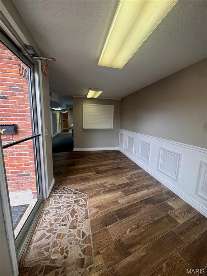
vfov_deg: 102.1
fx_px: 112
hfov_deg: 85.7
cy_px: 138
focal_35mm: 14
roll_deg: -1.4
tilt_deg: -9.9
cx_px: 104
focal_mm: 2.22
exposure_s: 1/120
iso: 160
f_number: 2.2
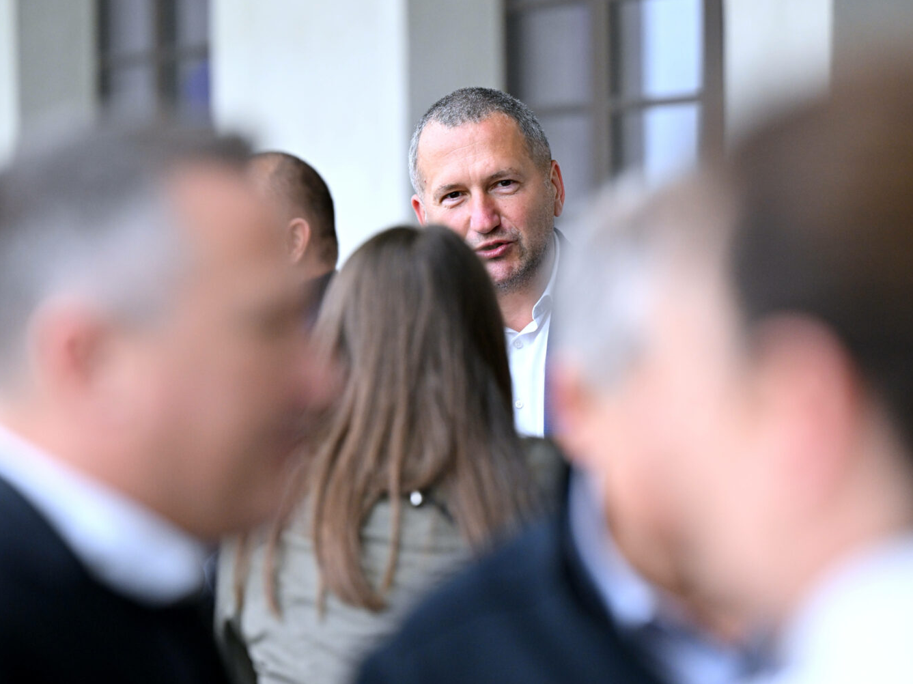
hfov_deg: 9.0
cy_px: 337
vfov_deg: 6.7
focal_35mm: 221
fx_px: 5827
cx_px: 479
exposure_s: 1/1000
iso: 2000
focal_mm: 200
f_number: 4
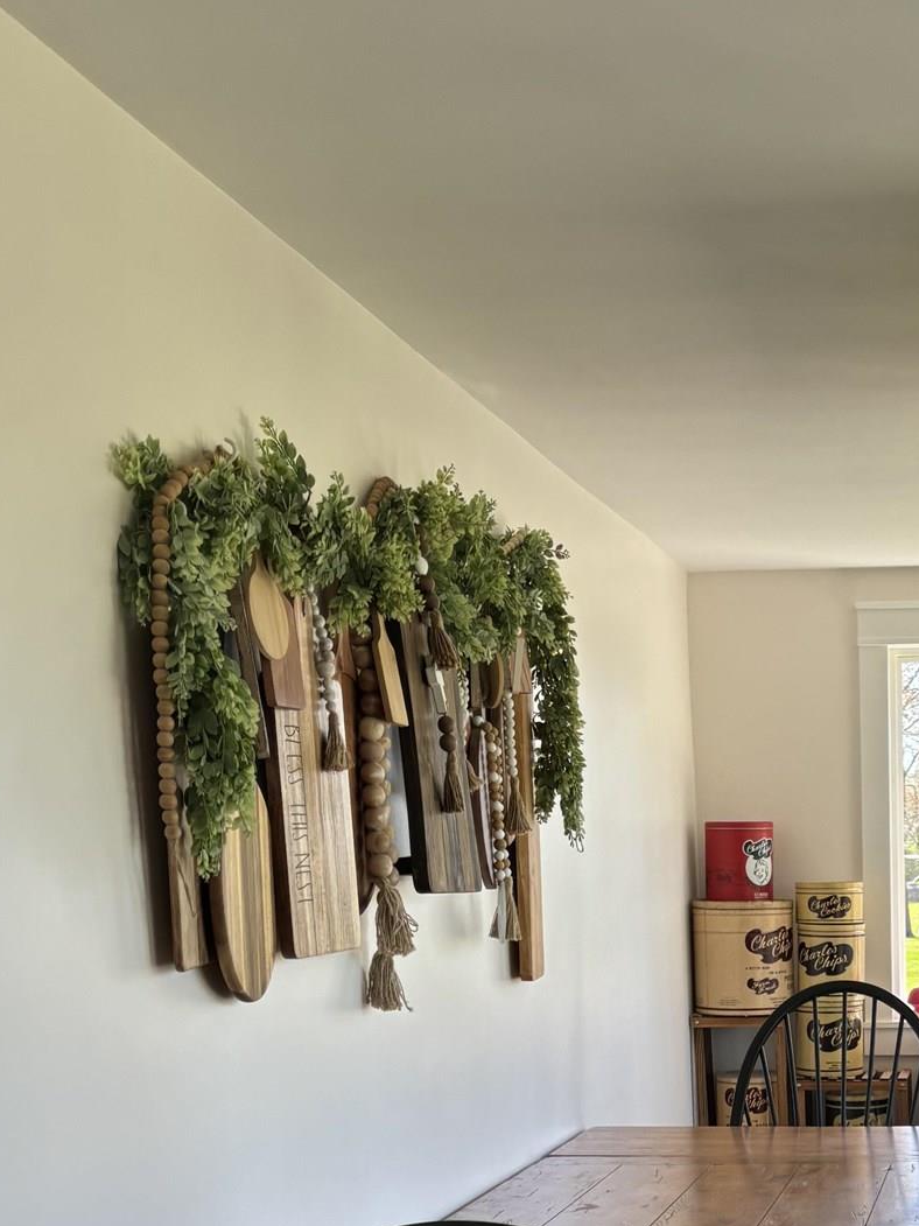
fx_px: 2018
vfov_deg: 32.0
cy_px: 1119
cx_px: 885
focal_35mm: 57
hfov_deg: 24.6
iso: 40
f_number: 1.6
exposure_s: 1/121
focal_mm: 5.96
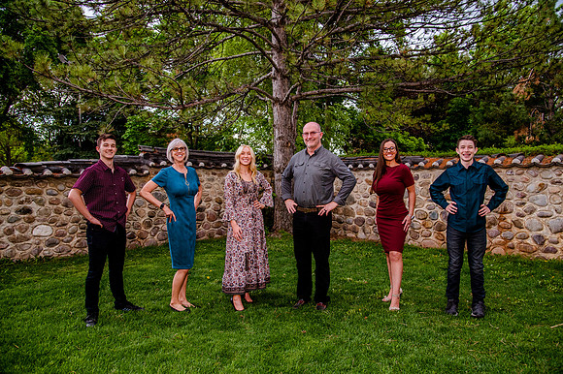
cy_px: 187
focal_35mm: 27
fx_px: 422
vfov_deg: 47.9
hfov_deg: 67.4
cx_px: 282
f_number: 5
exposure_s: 1/250
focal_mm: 27
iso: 1250
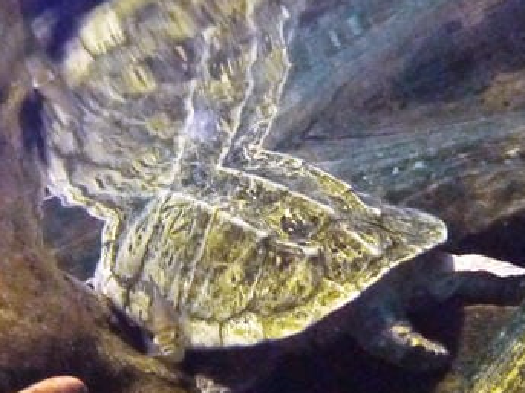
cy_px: 211
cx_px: 256
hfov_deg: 14.1
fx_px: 2123
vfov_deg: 10.6
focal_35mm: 140
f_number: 4.4
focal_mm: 20
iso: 1600
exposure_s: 1/8
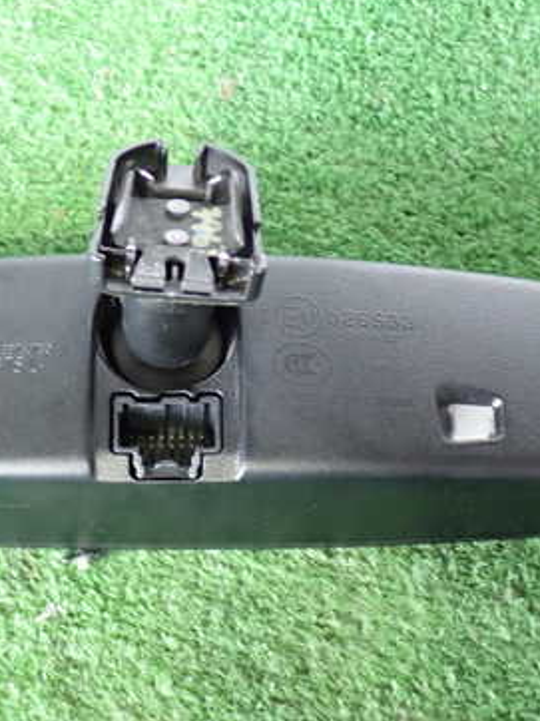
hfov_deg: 23.1
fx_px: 1312
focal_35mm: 63
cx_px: 165
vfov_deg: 30.7
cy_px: 359
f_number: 2.7
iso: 800
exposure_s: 1/25
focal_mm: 6.83
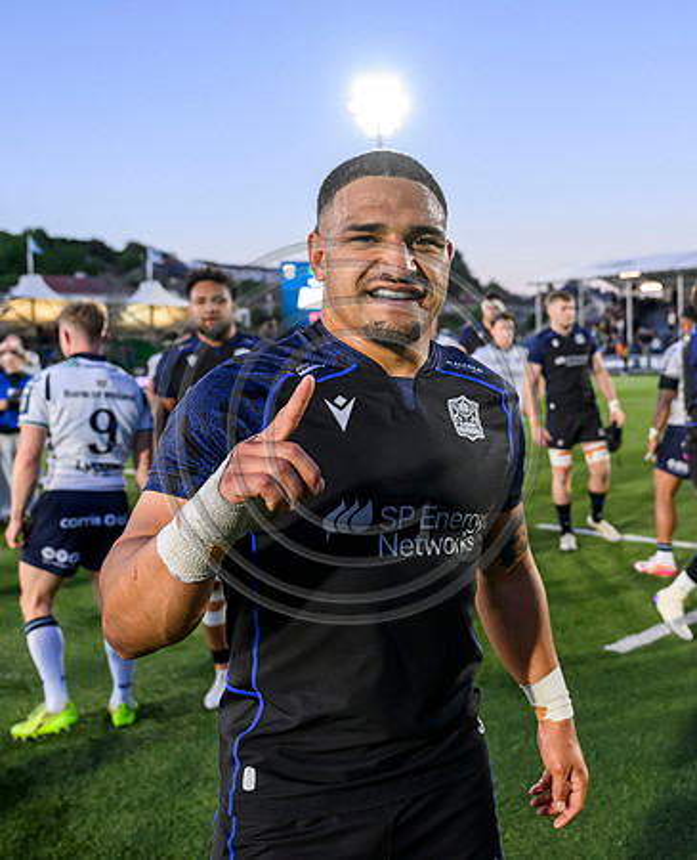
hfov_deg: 39.2
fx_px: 959
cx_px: 489
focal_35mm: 38
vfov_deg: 48.3
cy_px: 417
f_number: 3.5
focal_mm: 26
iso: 3200
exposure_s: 1/1600
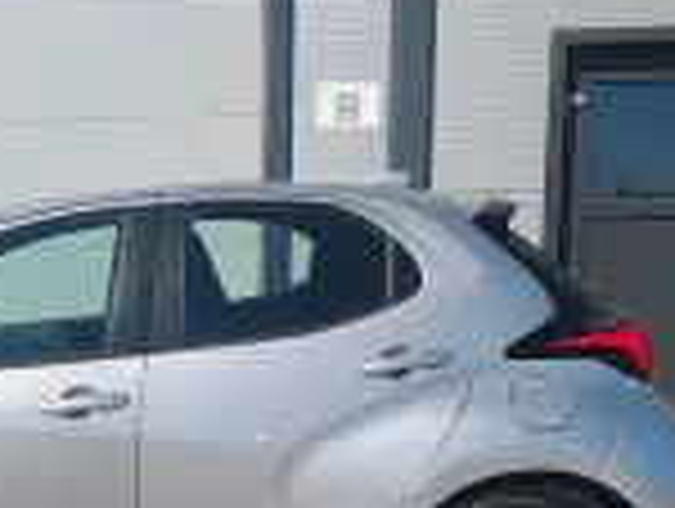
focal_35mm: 60
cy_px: 436
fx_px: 1172
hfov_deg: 30.6
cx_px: 58
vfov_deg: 23.9
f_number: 1.4
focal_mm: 5.89
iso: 101
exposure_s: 1/2455
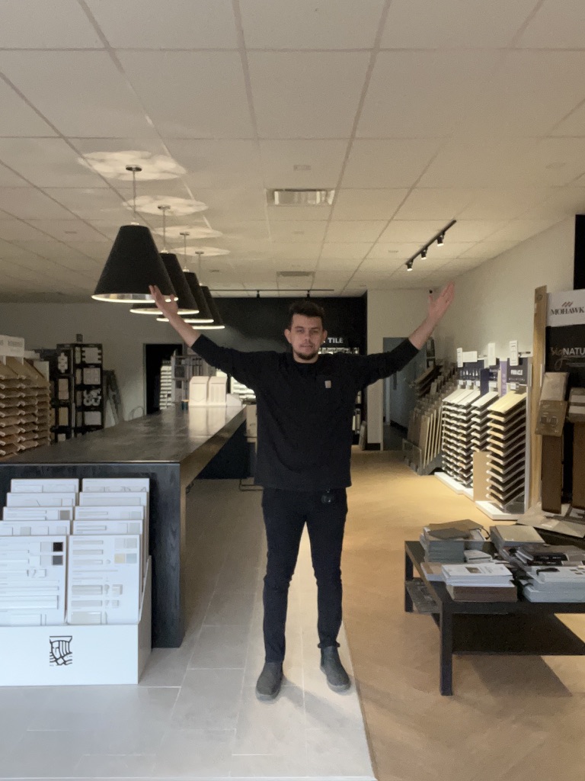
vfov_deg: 60.0
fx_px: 676
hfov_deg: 46.8
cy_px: 390
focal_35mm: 30
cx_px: 292
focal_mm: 2.71
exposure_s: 1/30
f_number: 2.2
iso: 500
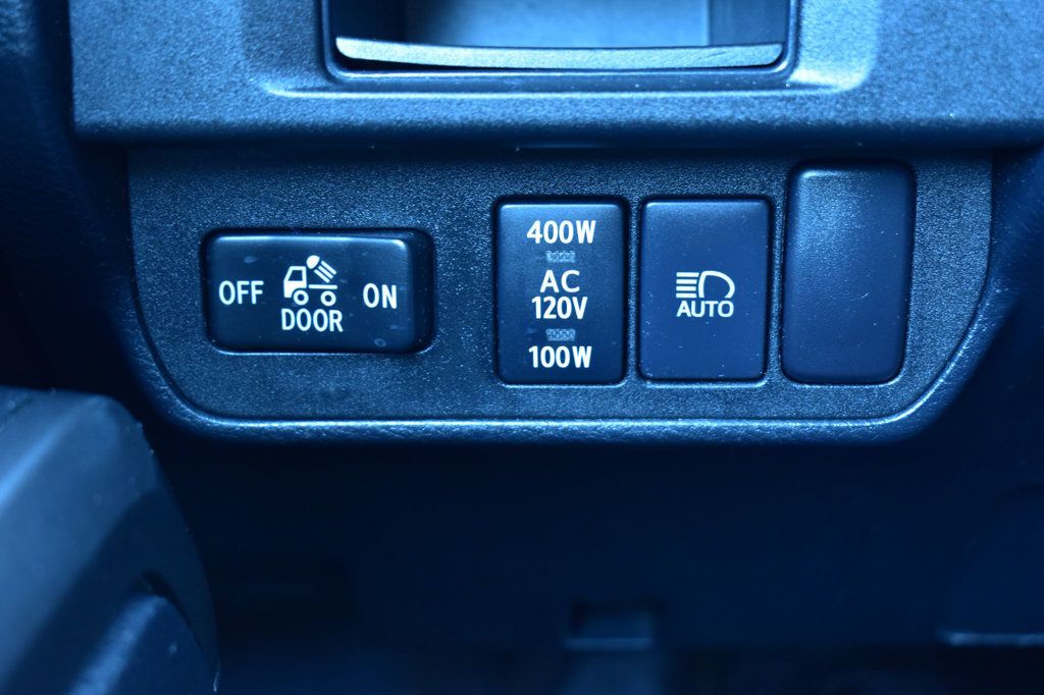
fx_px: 1565
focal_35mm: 54
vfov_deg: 25.0
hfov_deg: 36.9
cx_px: 522
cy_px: 348
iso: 1600
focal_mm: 36
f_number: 4.8
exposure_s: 1/6
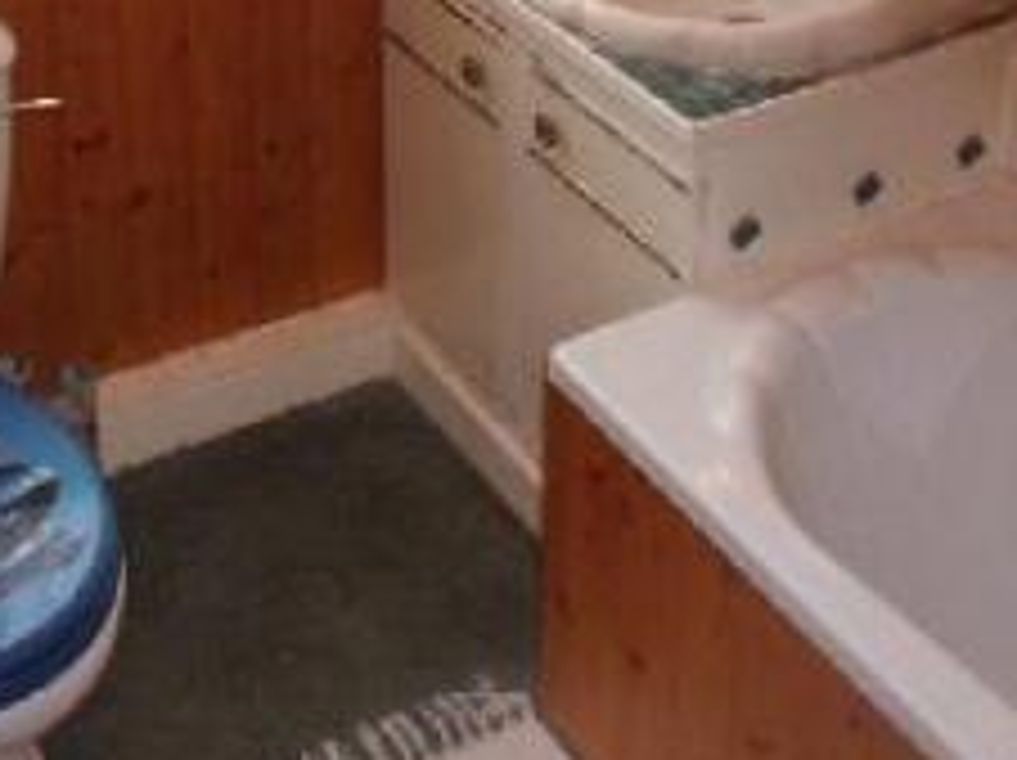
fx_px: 1820
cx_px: 421
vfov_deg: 22.1
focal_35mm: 62
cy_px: -106
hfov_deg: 31.2
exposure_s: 1/30
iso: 200
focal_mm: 4.2
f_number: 3.3
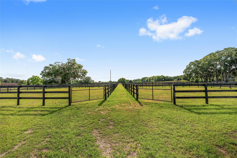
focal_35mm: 14
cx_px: 118
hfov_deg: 104.3
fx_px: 92
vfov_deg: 81.2
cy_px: 79
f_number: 7.1
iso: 320
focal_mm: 14
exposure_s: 1/800
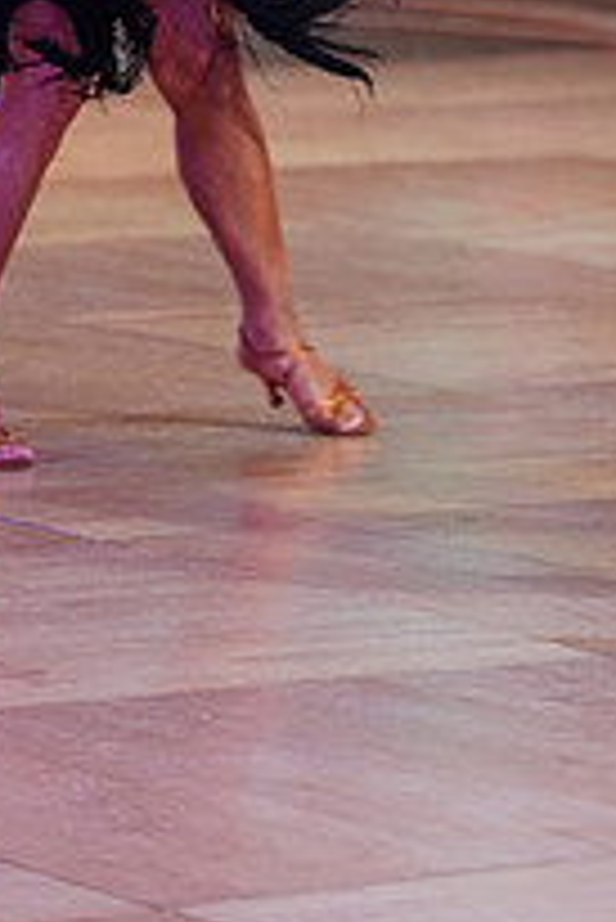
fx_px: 8404
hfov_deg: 4.2
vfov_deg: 6.2
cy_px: -270
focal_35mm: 328
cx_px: 659
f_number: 2.8
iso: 2000
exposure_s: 1/320
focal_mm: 116
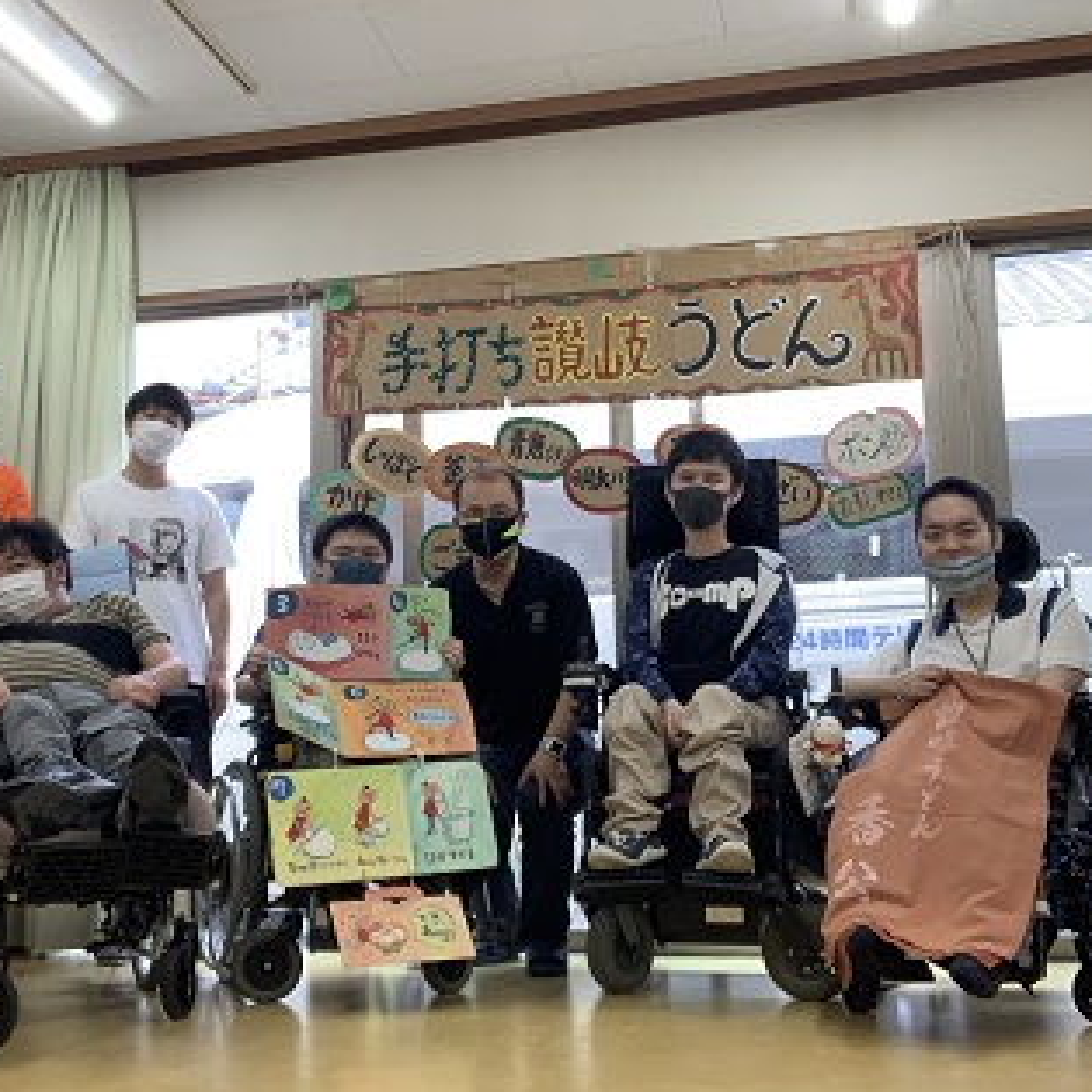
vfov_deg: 37.5
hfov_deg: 37.5
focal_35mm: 45
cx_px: 456
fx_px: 1606
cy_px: 506
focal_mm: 2.87
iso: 40
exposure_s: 1/60
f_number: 2.2
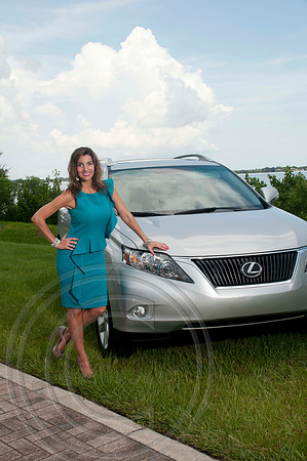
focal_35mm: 46
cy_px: 230
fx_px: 596
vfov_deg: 42.4
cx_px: 154
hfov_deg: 28.9
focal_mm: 31
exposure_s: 1/250
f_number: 8
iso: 100
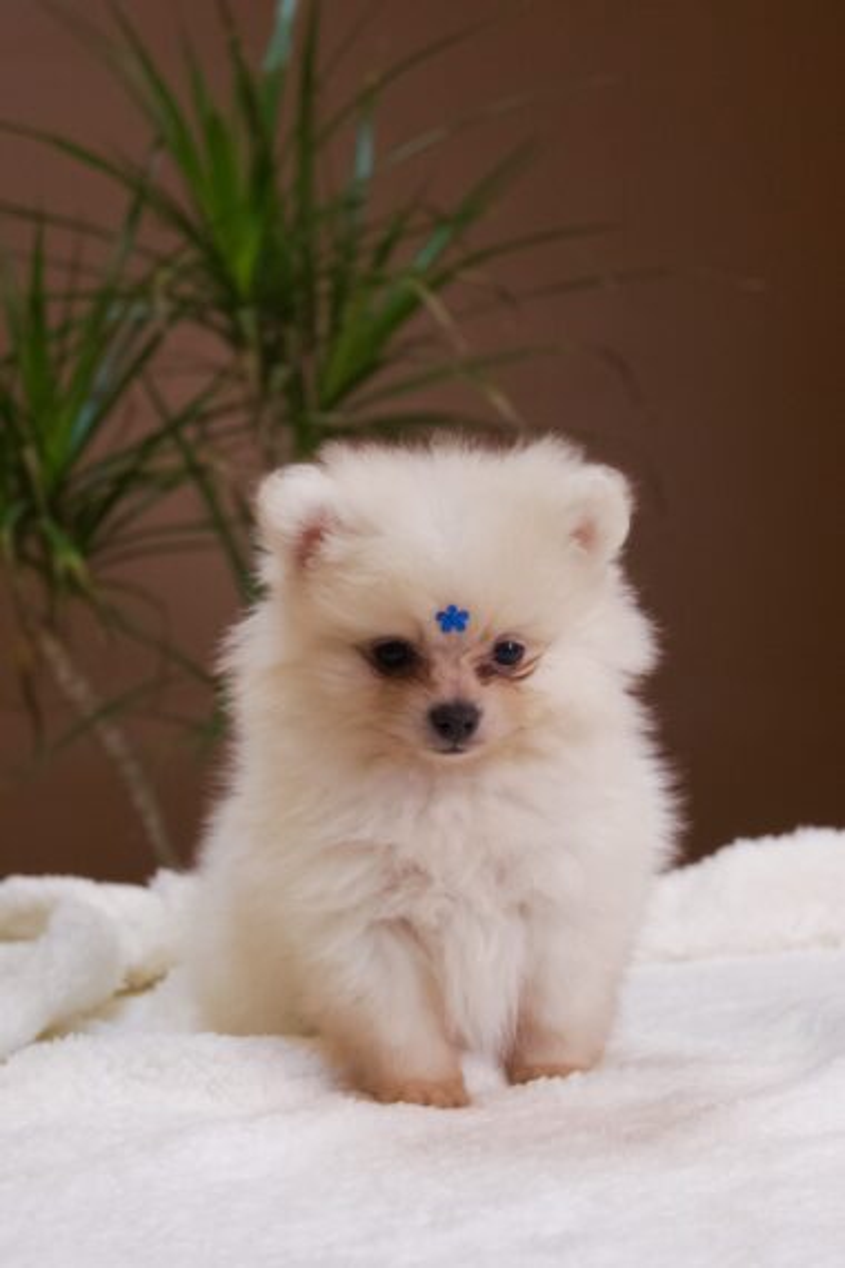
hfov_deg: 29.4
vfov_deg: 43.0
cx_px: 422
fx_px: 1611
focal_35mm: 46
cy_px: 634
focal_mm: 30.5
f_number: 4.8
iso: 2000
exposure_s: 1/160
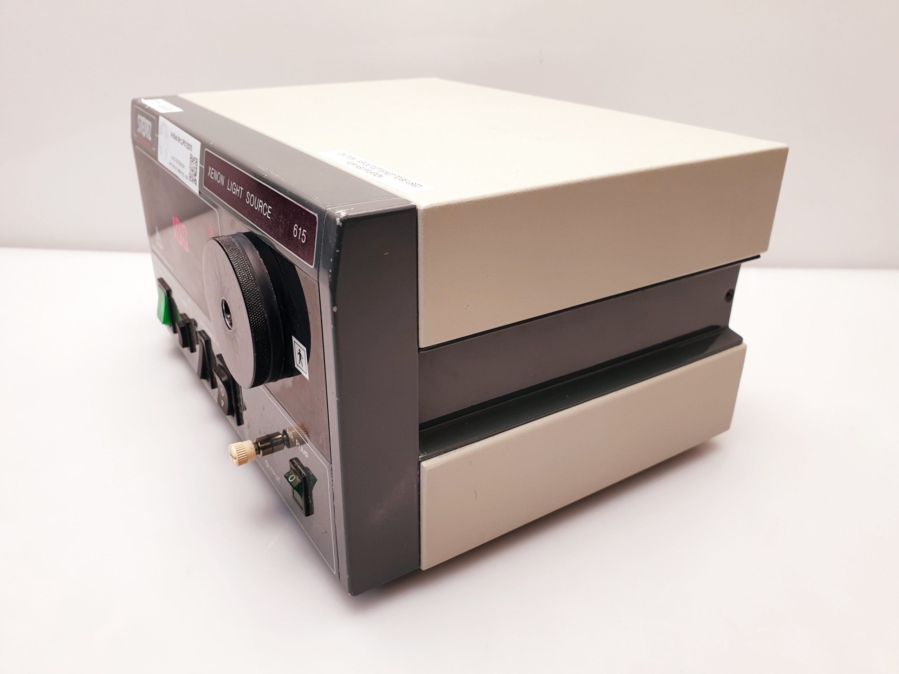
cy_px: 337
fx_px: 675
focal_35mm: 26
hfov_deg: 67.3
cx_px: 450
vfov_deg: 53.1
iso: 80
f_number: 2.4
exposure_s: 1/50
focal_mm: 4.3
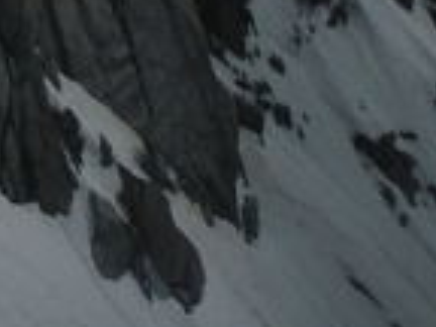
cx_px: -736
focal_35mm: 156
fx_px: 1965
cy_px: -560
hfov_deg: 10.3
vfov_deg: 8.4
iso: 80
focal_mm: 4.9
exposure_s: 1/1000
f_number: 10
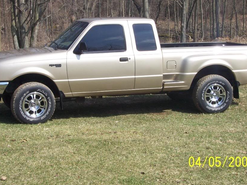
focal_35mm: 82
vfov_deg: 18.0
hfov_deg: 23.8
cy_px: 79
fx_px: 585
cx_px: 117
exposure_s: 1/250
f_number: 6.7
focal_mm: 10.8
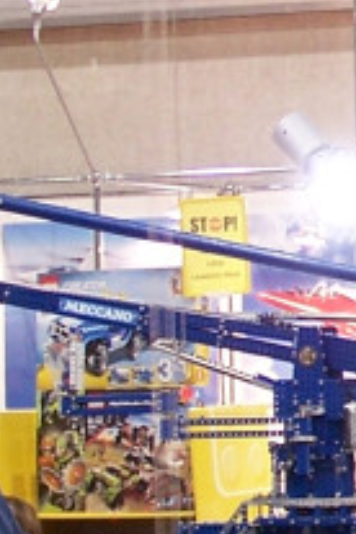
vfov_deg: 7.8
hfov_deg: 5.1
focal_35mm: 263
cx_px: 867
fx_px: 3901
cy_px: 199
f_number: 3
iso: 80
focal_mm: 8.5
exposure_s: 1/6
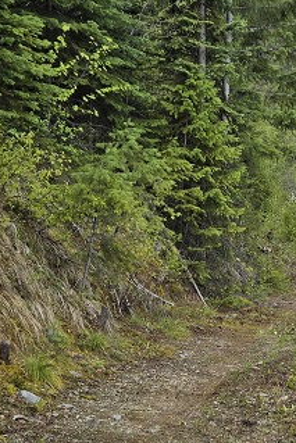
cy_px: 285
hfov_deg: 14.9
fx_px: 1109
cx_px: 310
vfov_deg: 22.5
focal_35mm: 90
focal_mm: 5.4
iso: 25
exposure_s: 1/801
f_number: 1.8
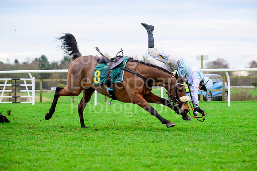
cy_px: 86
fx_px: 1178
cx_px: 128
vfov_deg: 8.3
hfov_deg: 12.4
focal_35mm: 165
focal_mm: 165
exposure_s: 1/1000
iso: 4000
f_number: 5.6
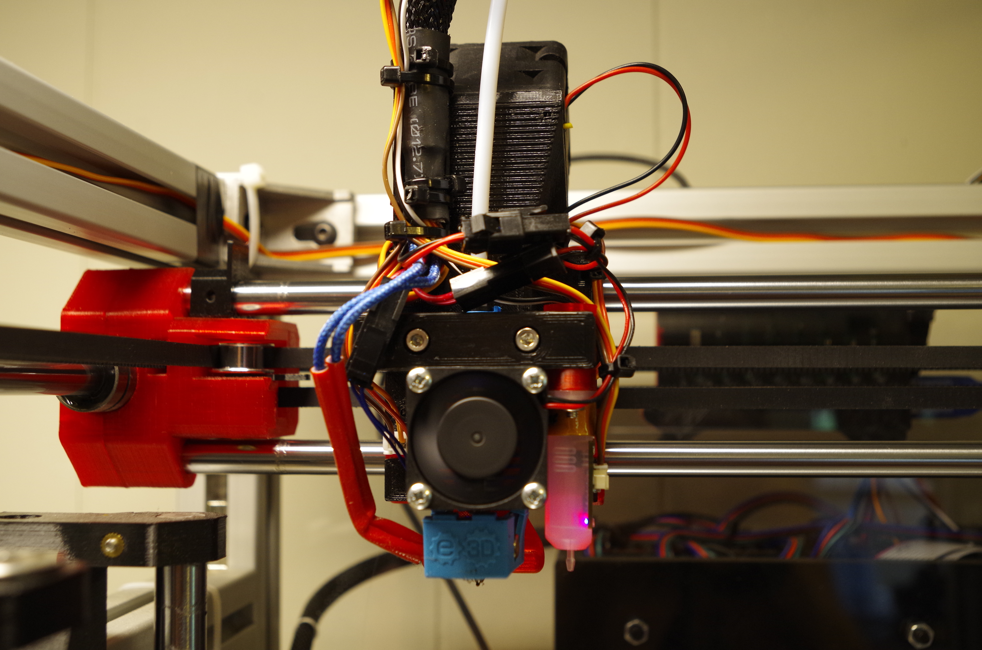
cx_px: 491
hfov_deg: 49.6
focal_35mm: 39
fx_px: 1062
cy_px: 325
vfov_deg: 34.1
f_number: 5.6
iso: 560
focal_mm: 26
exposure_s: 1/45
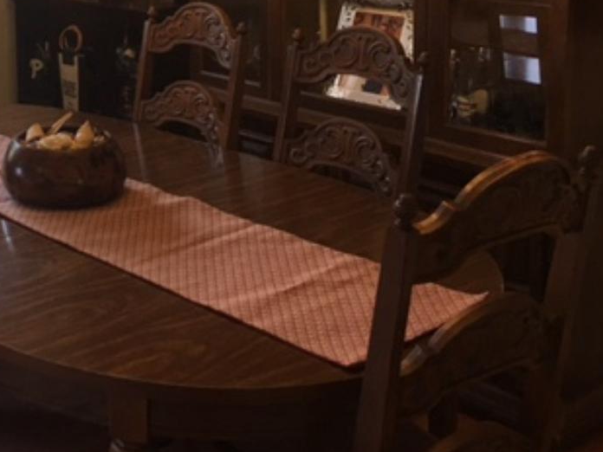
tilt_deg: -8.2
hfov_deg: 30.0
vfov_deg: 23.6
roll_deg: +2.6
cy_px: 28
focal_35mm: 60
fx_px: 1045
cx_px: 3
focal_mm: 4.15
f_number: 2.2
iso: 32
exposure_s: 1/33
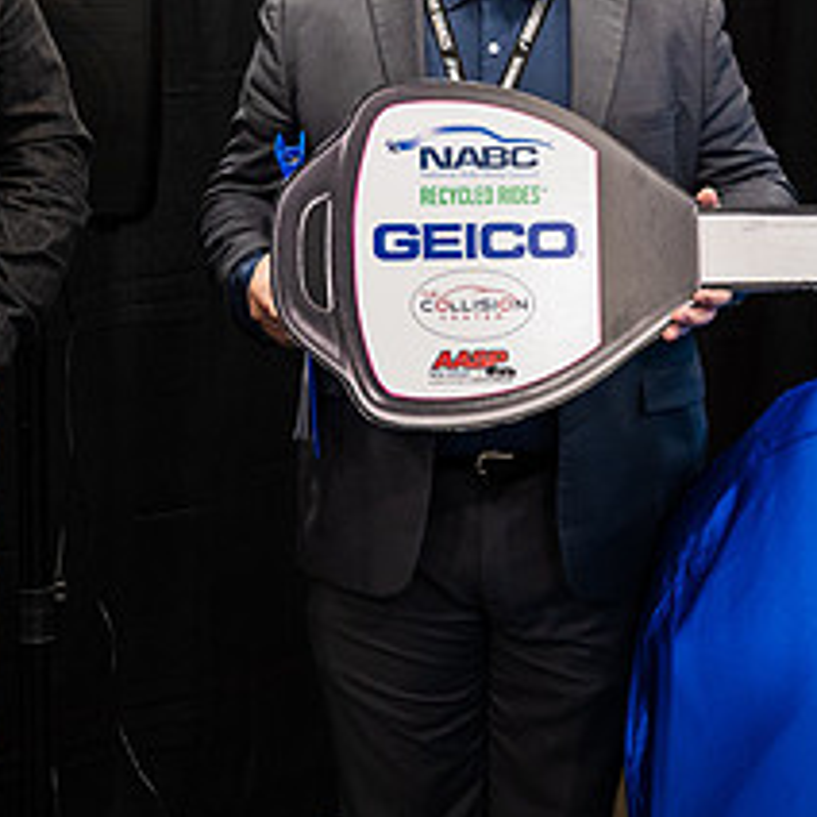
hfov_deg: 15.3
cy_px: 65
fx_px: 3044
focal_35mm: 114
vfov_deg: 15.1
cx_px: 423
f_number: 3.5
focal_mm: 47
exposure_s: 1/200
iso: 3200
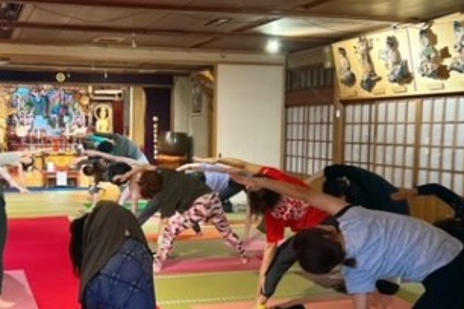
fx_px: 683
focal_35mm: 53
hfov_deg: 37.3
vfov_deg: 25.4
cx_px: 176
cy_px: 208
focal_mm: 5.7
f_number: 1.5
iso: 640
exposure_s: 1/30
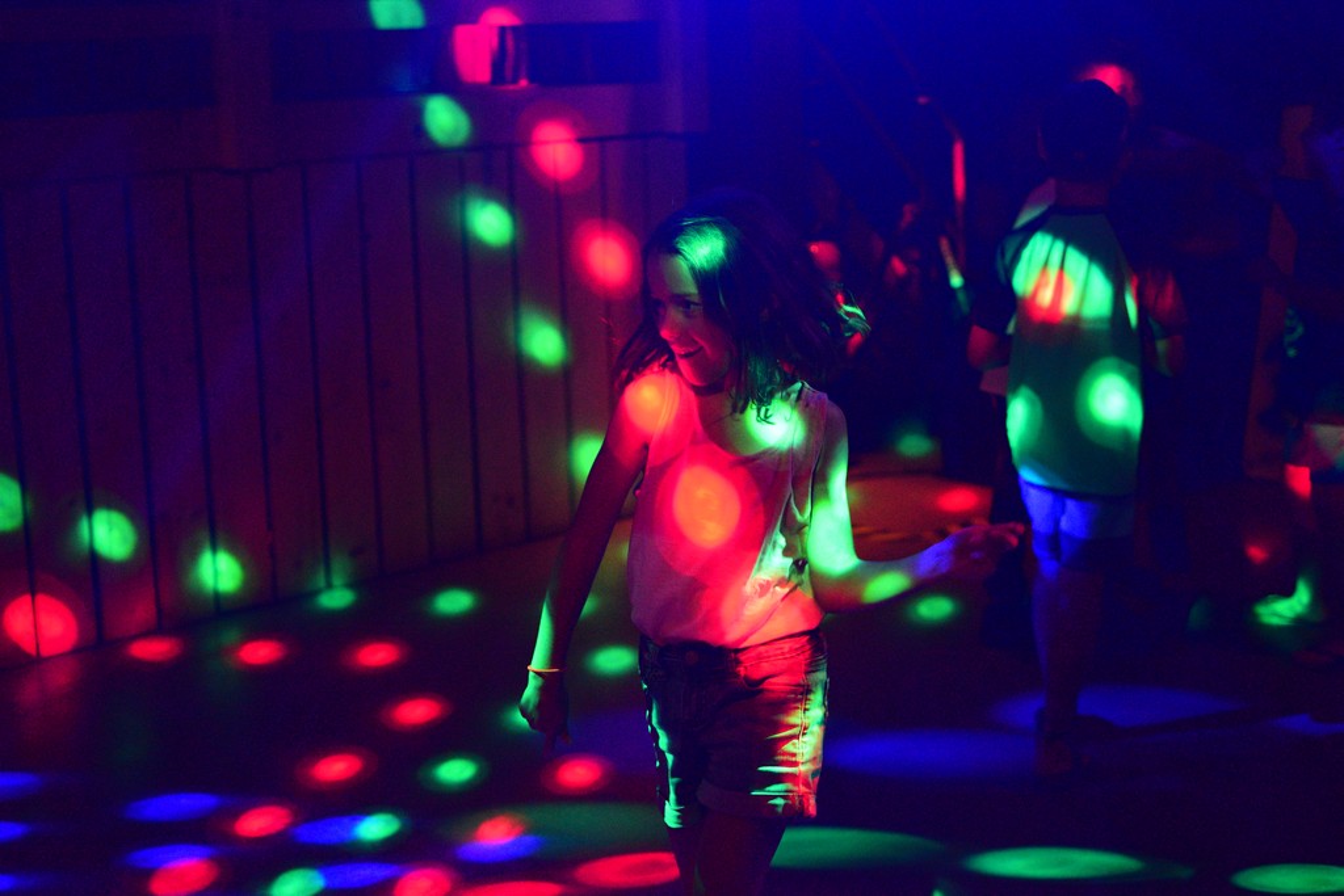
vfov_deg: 25.8
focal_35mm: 52
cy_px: 448
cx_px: 672
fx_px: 1960
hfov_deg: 37.8
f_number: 1.8
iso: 3200
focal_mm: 35
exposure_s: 1/250
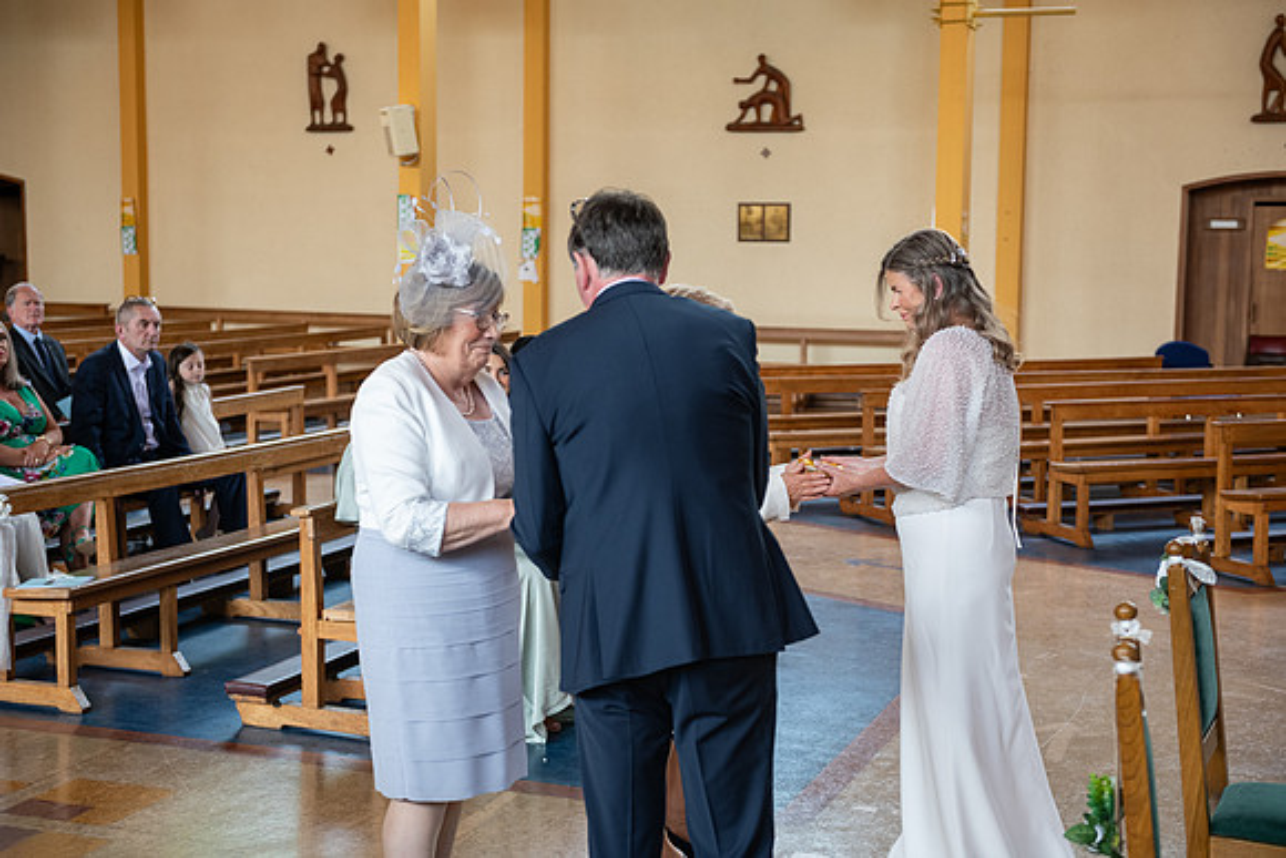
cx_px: 643
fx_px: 1965
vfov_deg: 24.6
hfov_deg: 36.2
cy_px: 429
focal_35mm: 55
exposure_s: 1/160
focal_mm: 55
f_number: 3.5
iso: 640
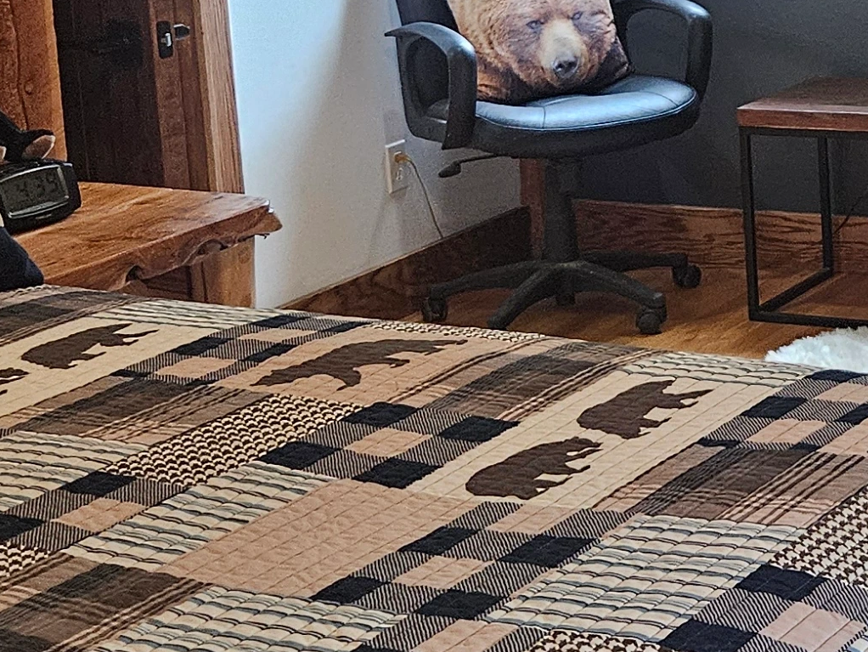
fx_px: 2257
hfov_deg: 20.8
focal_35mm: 90
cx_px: 927
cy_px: -8
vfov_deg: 16.1
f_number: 1.8
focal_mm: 5.4
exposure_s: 1/120
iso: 800
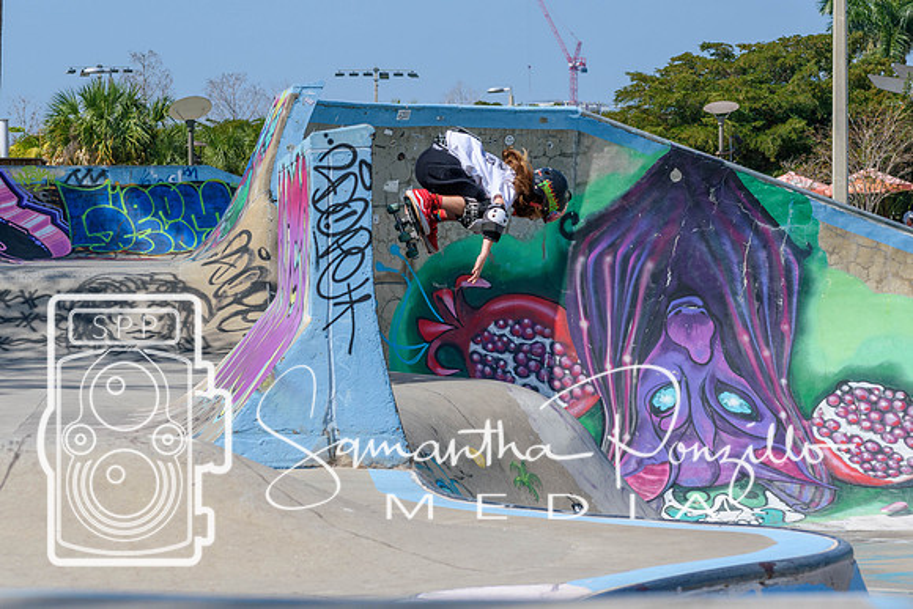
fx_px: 3425
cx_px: 456
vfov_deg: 10.2
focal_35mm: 135
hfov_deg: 15.2
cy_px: 304
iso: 200
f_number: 8
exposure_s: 1/1000
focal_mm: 90
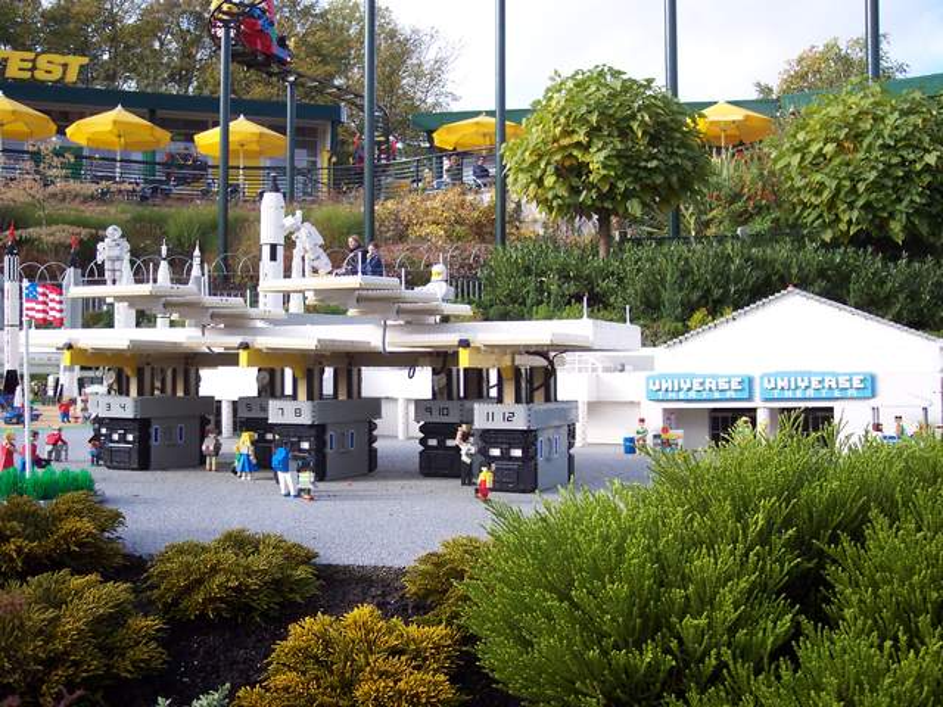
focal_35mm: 38
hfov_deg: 49.0
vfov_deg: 37.7
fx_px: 1035
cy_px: 354
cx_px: 472
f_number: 2.8
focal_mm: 8
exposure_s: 1/700
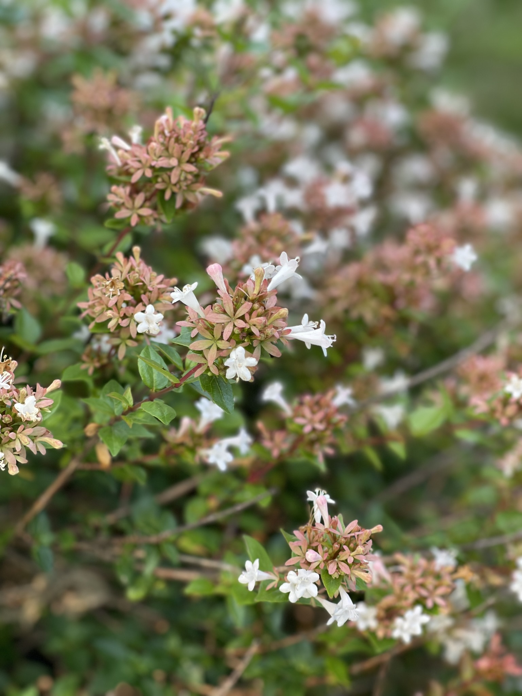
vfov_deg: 30.3
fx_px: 1287
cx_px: 261
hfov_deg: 22.9
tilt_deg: -39.5
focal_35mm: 64
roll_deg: +0.6
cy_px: 348
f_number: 2.2
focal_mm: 7.5
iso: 64
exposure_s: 1/121
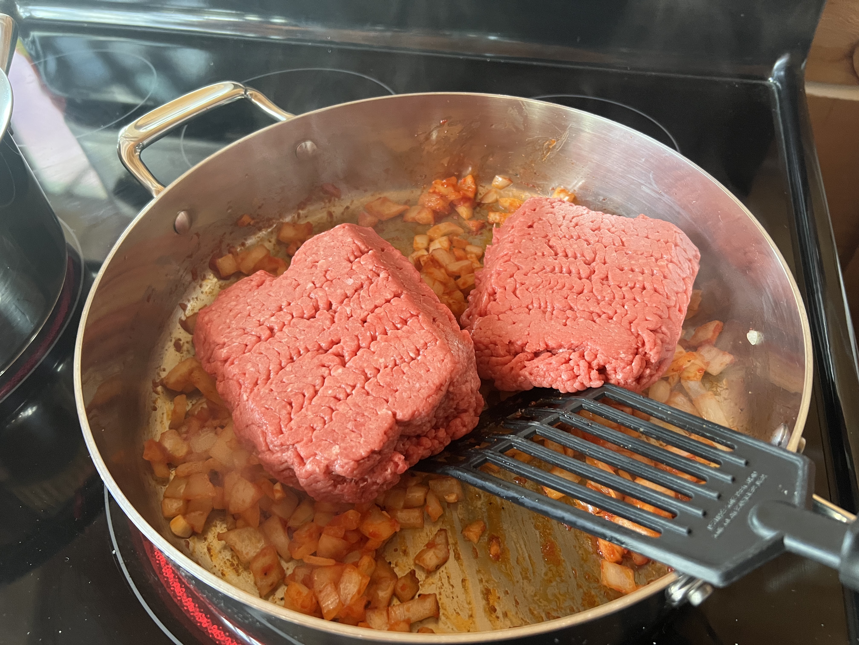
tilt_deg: -49.6
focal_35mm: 26
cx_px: 430
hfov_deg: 67.3
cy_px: 322
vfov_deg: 53.1
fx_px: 645
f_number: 1.5
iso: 400
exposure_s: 1/40
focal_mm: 5.7
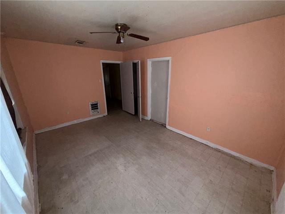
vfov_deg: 85.7
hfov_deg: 102.1
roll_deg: +1.0
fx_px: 115
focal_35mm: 14
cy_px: 107
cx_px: 142
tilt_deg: -16.7
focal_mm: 2.22
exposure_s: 1/60
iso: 160
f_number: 2.2
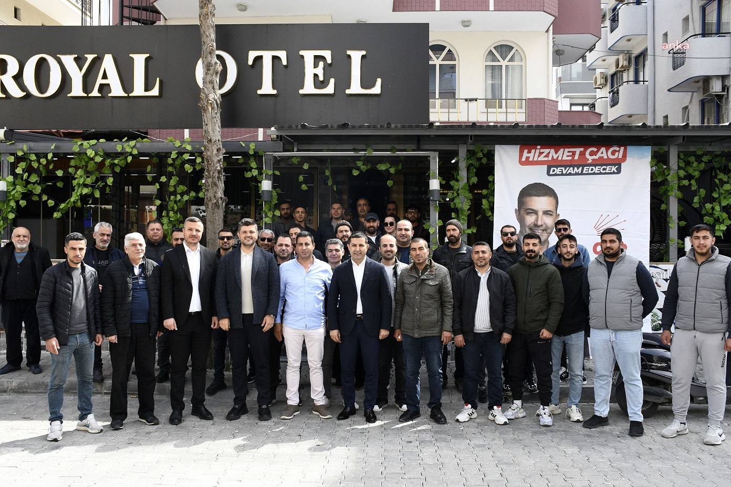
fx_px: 670
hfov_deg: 57.2
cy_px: 244
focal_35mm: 33
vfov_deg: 40.0
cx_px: 366
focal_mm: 22
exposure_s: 1/200
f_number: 11
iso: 1000
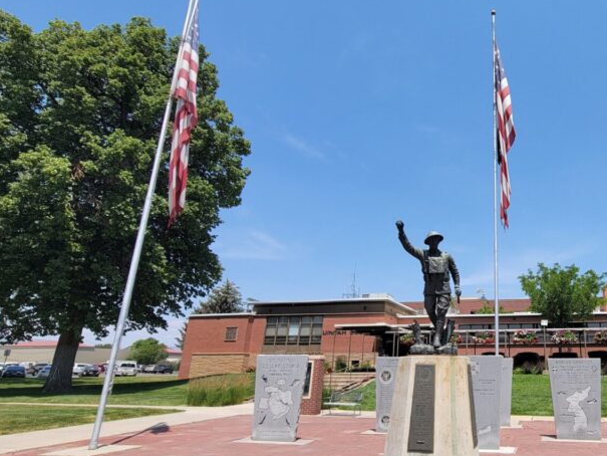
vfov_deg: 61.0
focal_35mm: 22
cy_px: 245
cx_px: 480
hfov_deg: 69.5
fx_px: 386
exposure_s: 1/1681
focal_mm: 2.2
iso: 50
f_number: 2.2
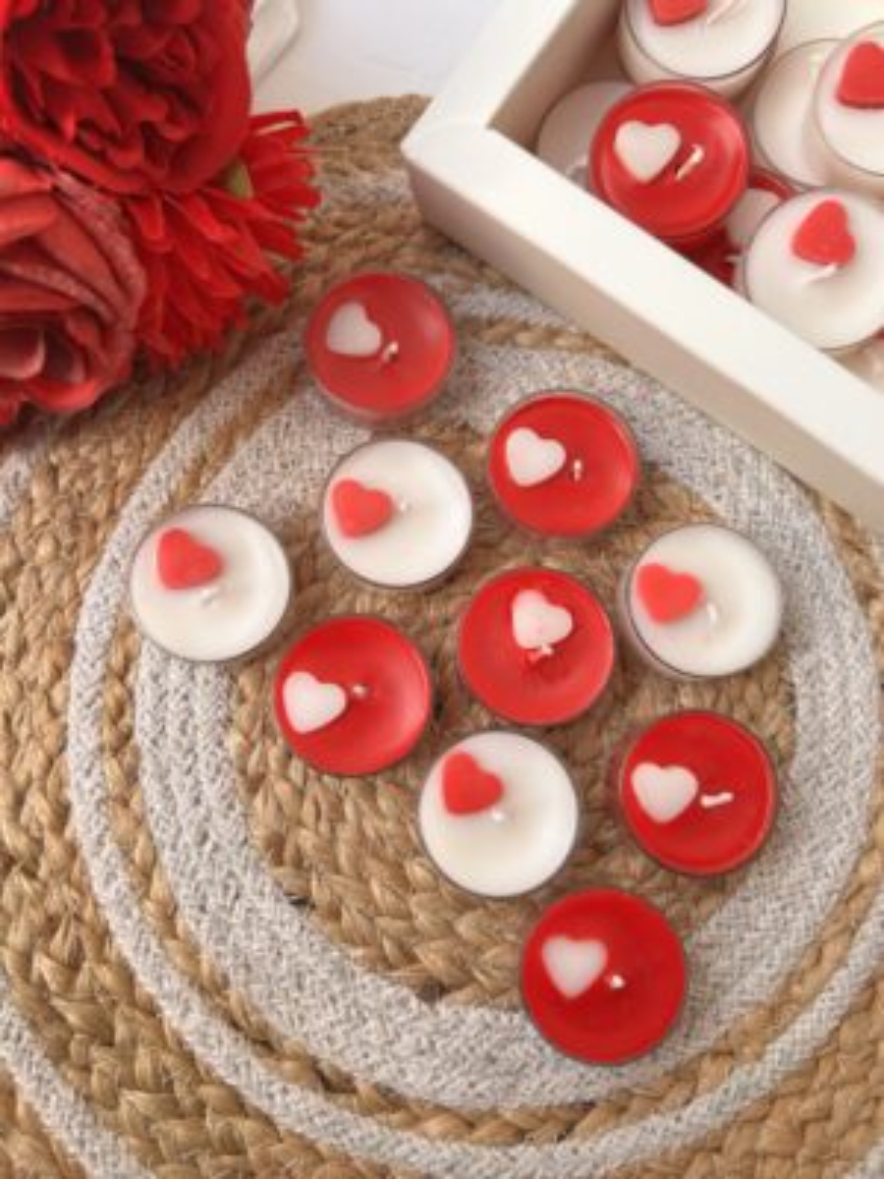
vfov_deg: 67.3
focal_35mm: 26
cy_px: 590
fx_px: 885
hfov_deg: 53.1
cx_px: 442
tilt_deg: -78.9
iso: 80
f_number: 1.5
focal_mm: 5.7
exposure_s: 1/121
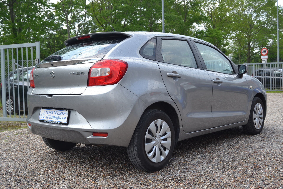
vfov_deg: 34.2
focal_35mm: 39
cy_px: 94
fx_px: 307
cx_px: 142
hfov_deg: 49.6
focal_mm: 26
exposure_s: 1/160
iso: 100
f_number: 6.3
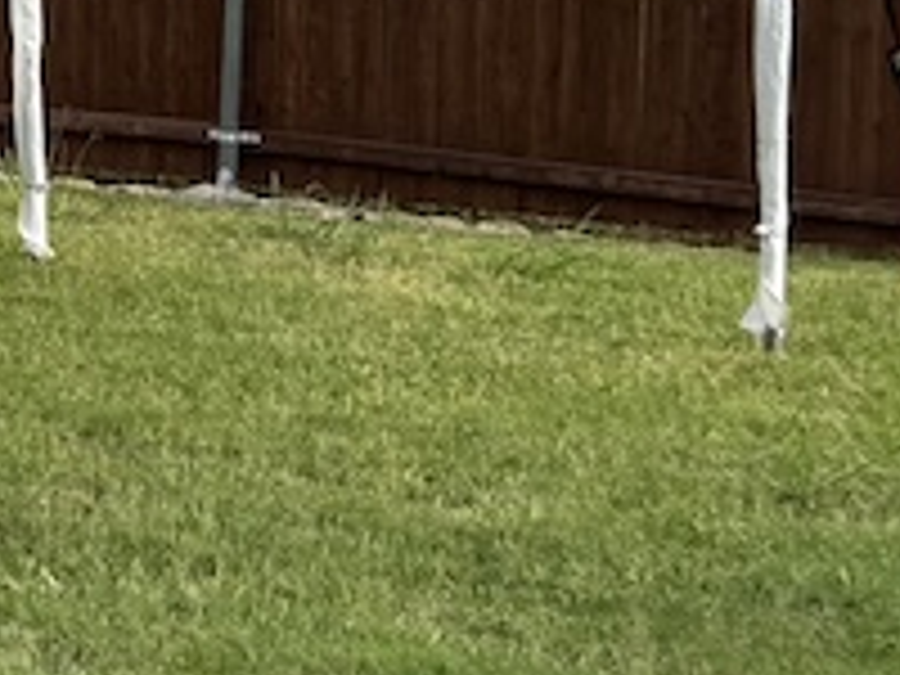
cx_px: -986
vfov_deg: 11.1
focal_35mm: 133
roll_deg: +0.2
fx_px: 3458
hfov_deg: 12.7
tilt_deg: -6.4
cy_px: 148
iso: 50
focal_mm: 5.96
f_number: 1.6
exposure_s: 1/2062
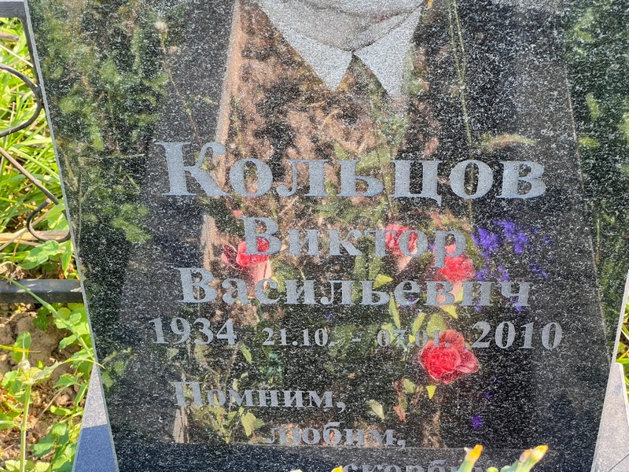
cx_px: 314
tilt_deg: -46.3
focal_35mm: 77
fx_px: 1399
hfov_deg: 25.3
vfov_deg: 19.1
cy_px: 236
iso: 50
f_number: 2.8
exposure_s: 1/99
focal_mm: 9
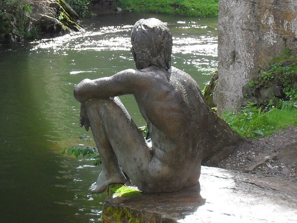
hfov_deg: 52.6
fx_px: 300
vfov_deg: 40.7
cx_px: 148
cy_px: 112
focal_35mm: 35
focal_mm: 6.3
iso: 100
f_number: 3.2
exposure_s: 1/250
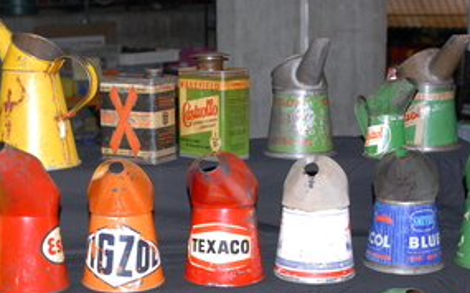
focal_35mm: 77
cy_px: 212
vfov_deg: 16.9
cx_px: 147
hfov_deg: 26.6
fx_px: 986
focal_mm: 24
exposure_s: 1/100
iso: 400
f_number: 4.5
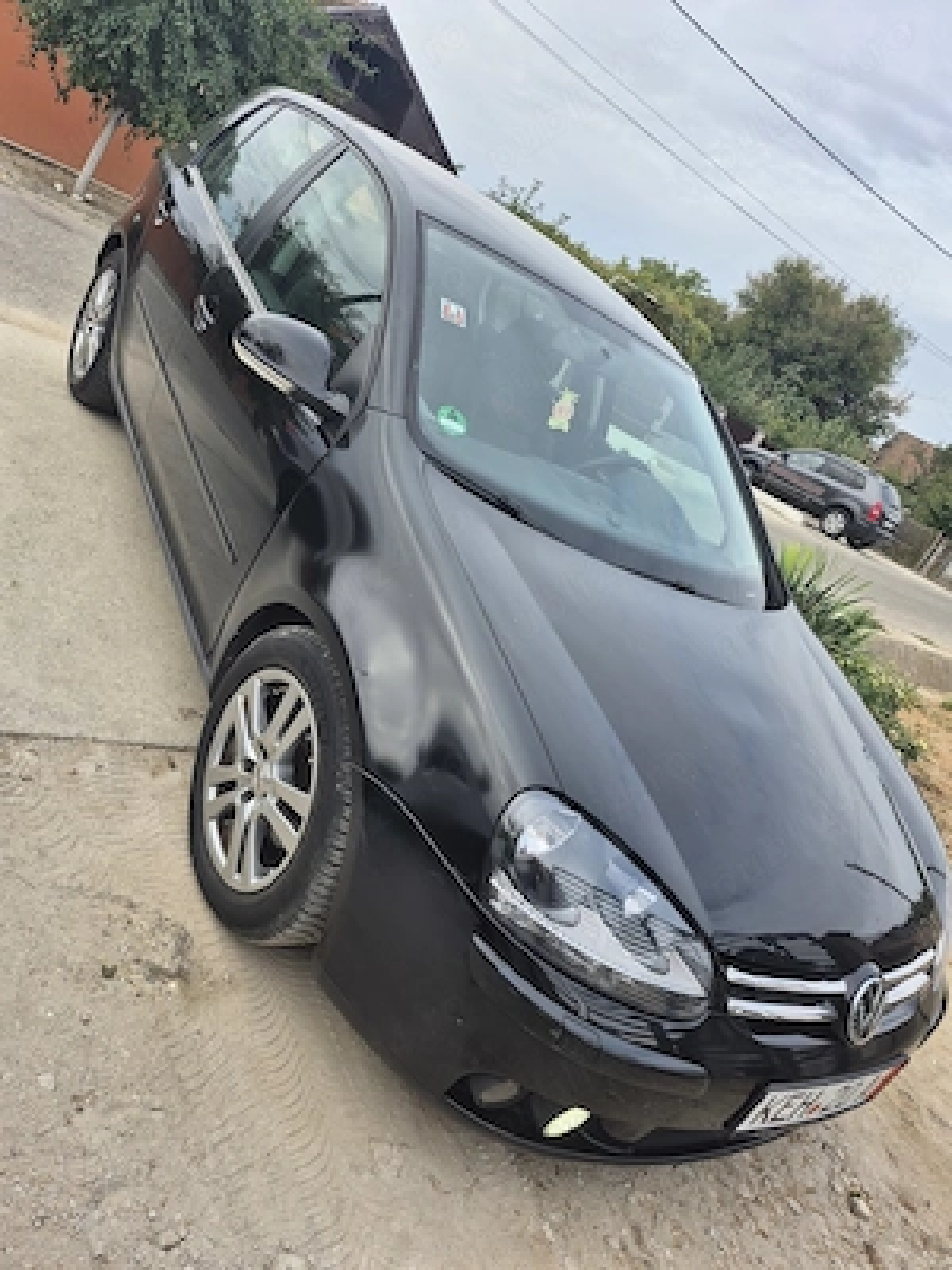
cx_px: 476
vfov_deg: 73.9
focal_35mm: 23
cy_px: 635
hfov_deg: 58.9
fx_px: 843
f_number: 1.8
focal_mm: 5.4
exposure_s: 1/313
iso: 25
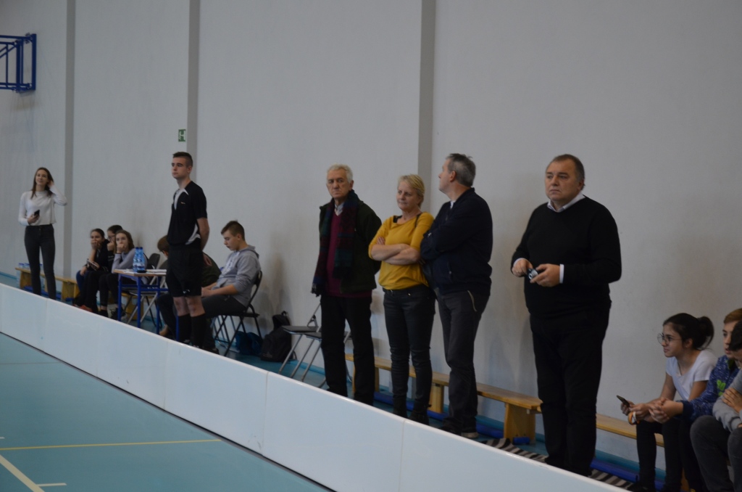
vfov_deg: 18.1
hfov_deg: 27.0
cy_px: 246
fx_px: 1542
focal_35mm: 75
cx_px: 371
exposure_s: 1/50
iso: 800
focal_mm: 50
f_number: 5
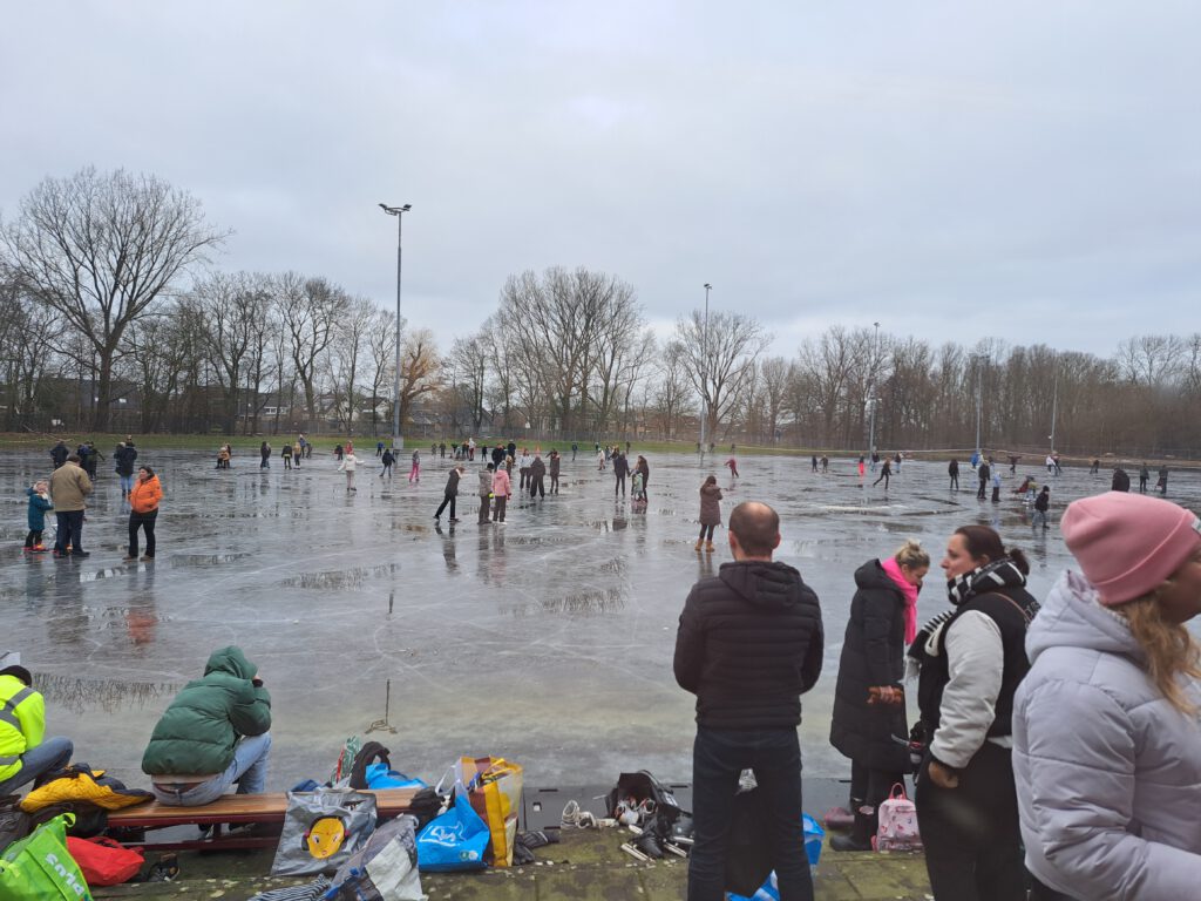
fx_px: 833
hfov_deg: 71.6
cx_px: 600
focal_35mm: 24
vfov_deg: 56.8
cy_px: 450
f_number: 1.8
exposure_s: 1/100
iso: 50
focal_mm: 5.23
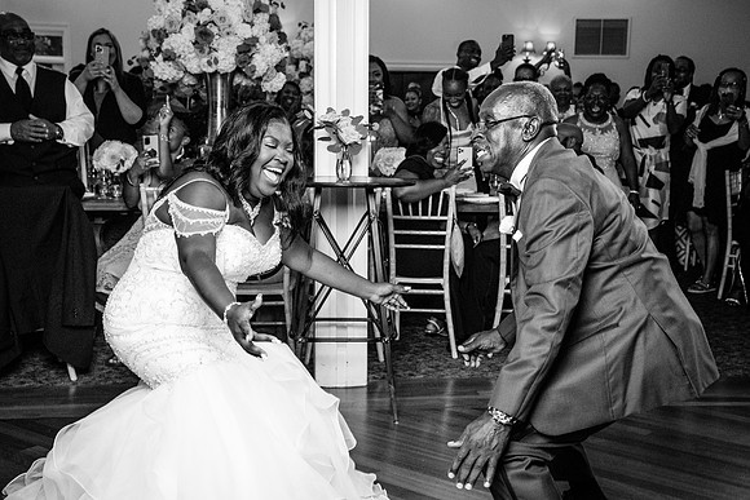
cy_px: 250
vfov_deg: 29.5
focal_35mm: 46
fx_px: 949
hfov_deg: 43.1
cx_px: 375
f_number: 5.6
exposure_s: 1/200
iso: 4000
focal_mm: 45
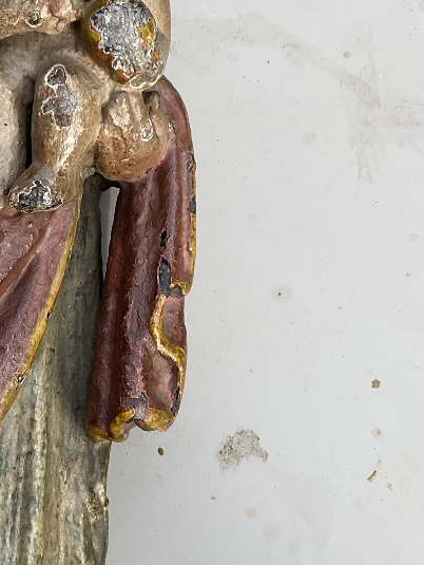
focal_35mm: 65
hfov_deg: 22.2
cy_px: 227
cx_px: 60
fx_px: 1060
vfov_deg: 29.7
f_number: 1.8
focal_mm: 3
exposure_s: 1/486
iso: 16
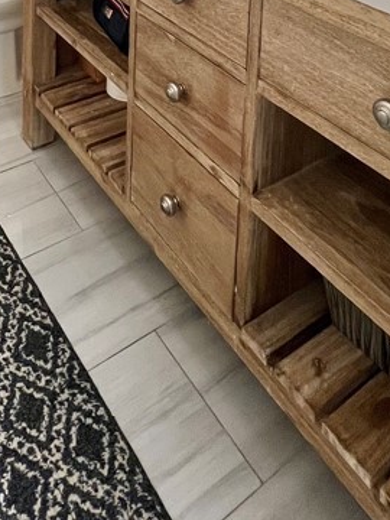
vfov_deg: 34.0
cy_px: -172
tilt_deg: -5.8
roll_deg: -1.8
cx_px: 118
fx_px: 556
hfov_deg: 38.1
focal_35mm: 37
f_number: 1.8
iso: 125
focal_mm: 1.57
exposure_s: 1/120
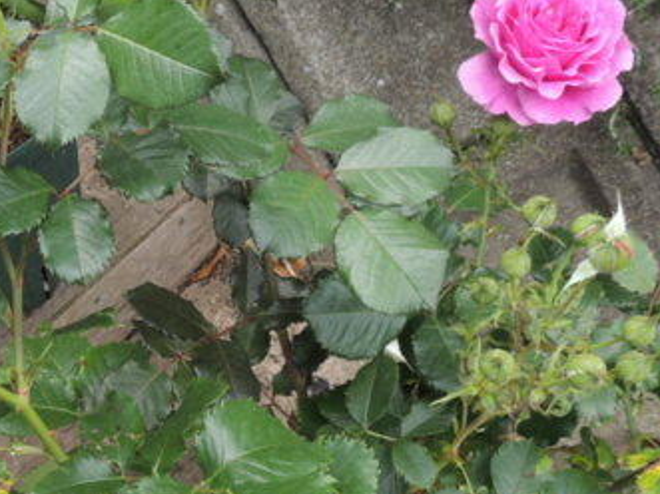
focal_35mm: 58
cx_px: 183
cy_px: 309
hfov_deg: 32.7
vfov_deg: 25.1
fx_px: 1105
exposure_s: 1/250
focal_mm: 4.3
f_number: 3
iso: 100
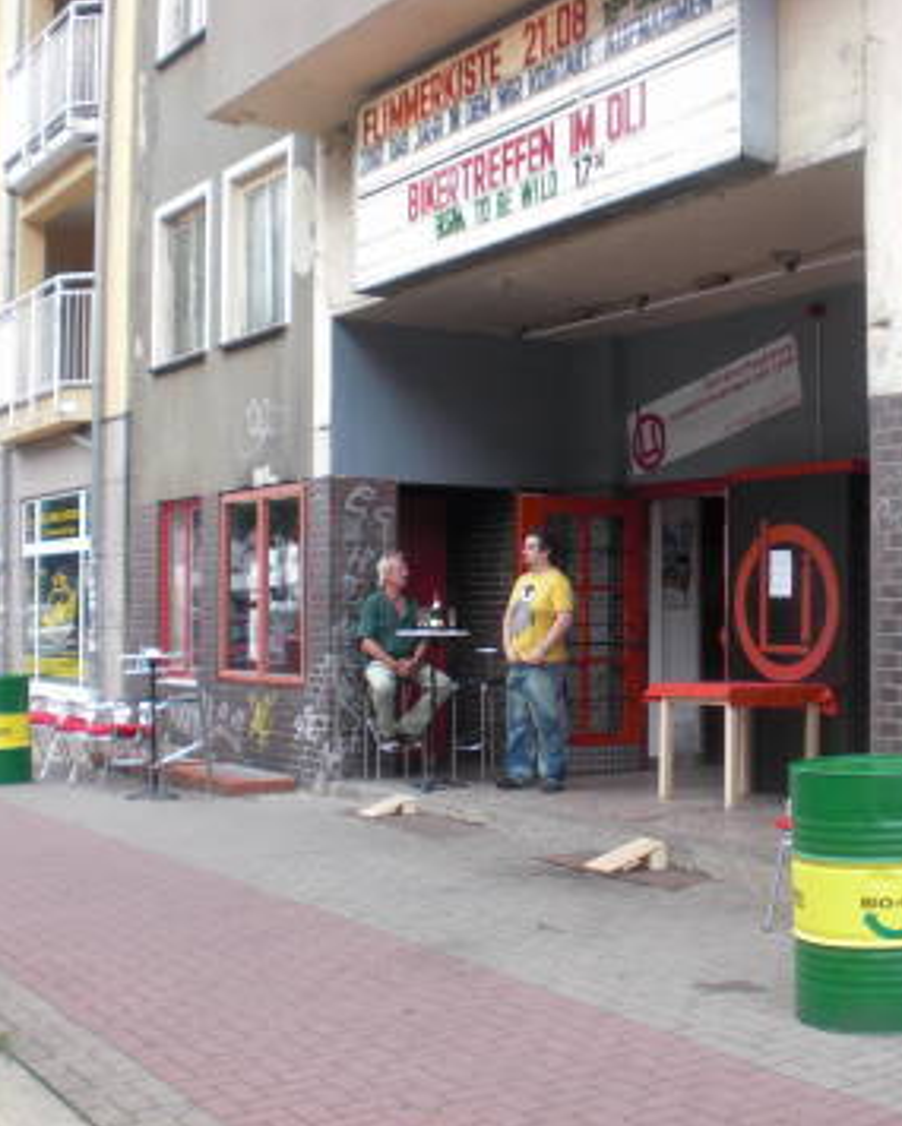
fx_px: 1668
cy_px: 563
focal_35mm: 50
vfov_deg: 37.3
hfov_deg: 29.9
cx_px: 649
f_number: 3.1
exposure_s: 1/100
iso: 64
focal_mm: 6.3
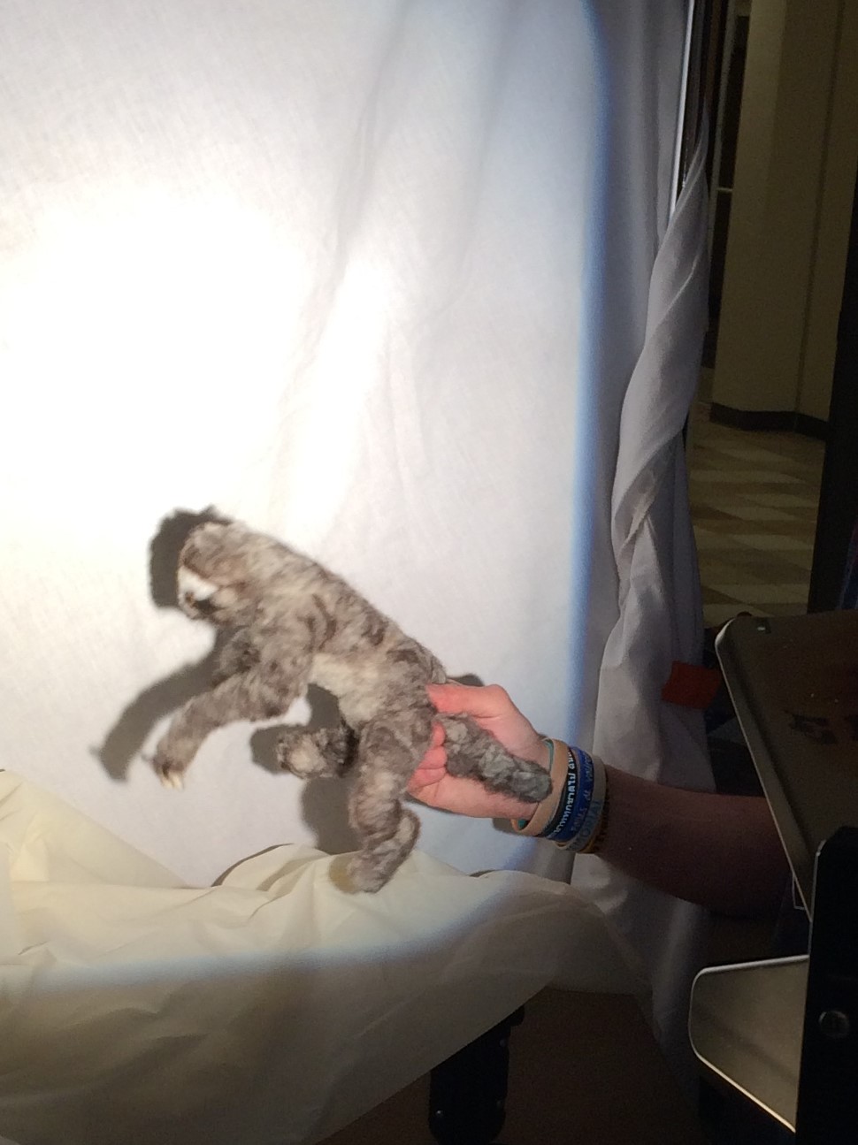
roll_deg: -3.5
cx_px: 429
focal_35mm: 29
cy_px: 572
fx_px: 959
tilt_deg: -18.1
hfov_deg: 48.2
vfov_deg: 61.7
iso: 50
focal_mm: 4.15
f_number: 2.2
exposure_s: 1/120
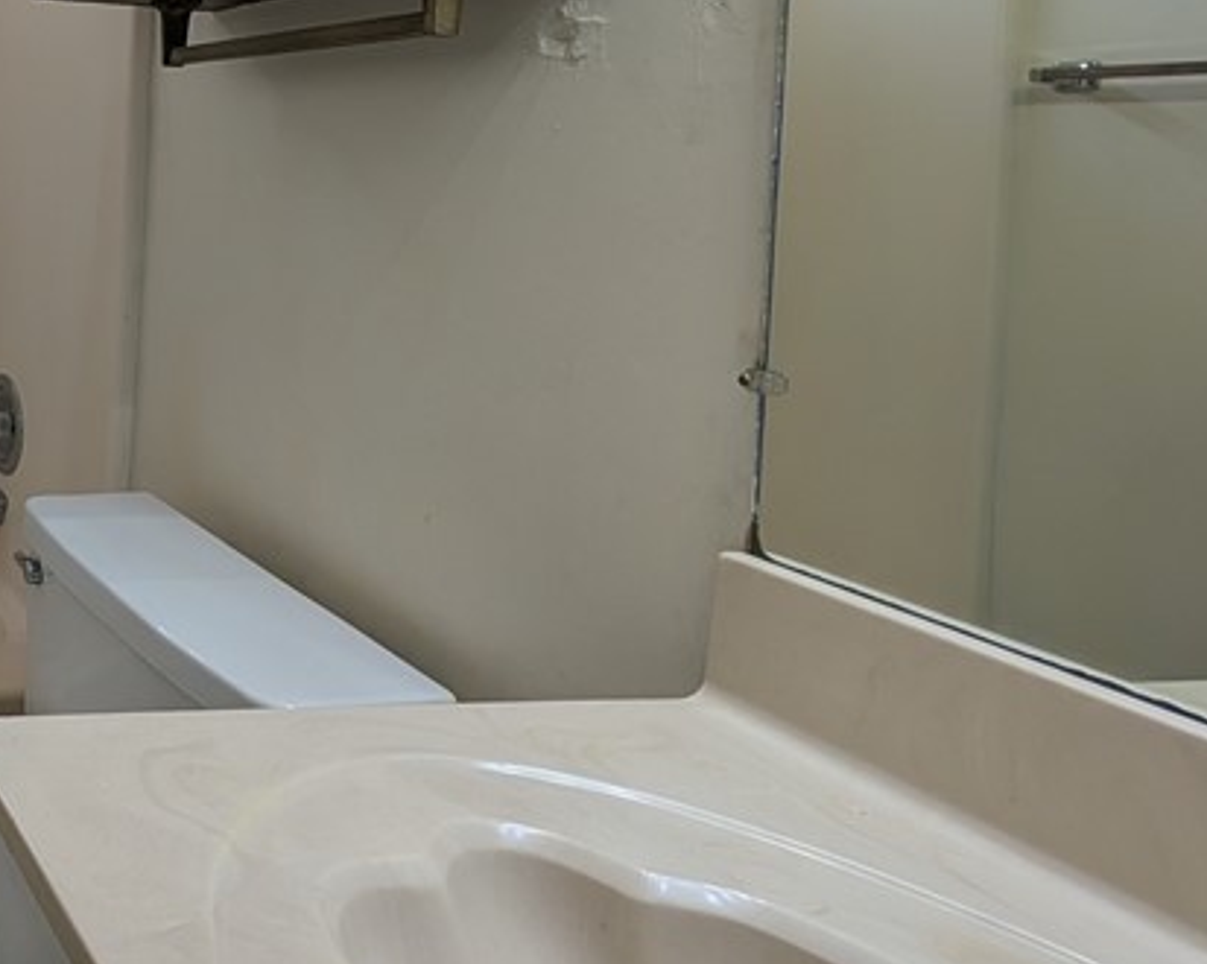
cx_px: -212
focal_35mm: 29
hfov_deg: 42.3
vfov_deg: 46.5
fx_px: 1035
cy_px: 152
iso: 58
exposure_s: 1/60
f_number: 1.7
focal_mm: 2.02
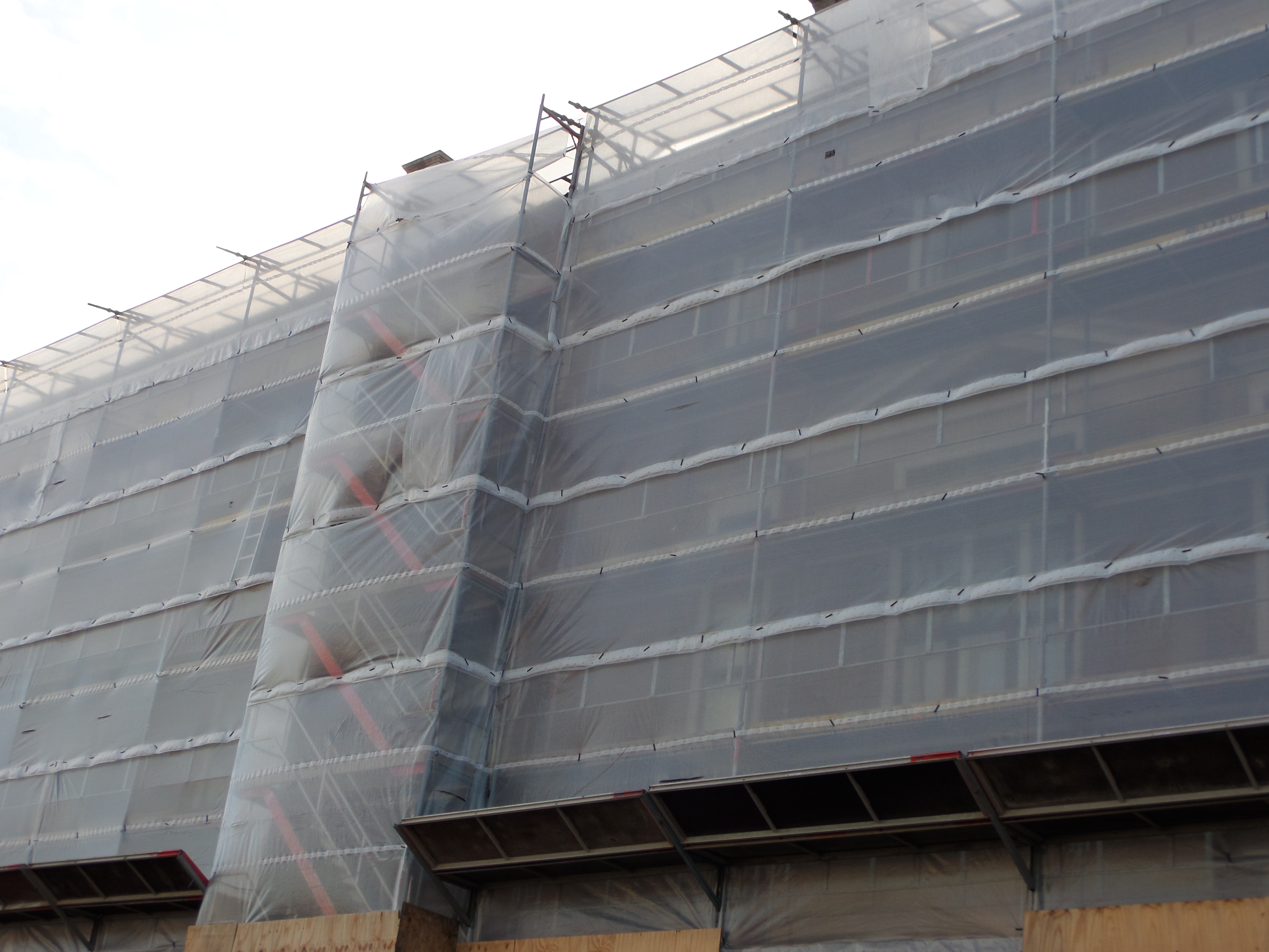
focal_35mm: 53
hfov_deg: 36.2
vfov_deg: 27.5
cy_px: 476
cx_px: 634
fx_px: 1943
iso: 100
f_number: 3.8
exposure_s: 1/350
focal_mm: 8.7
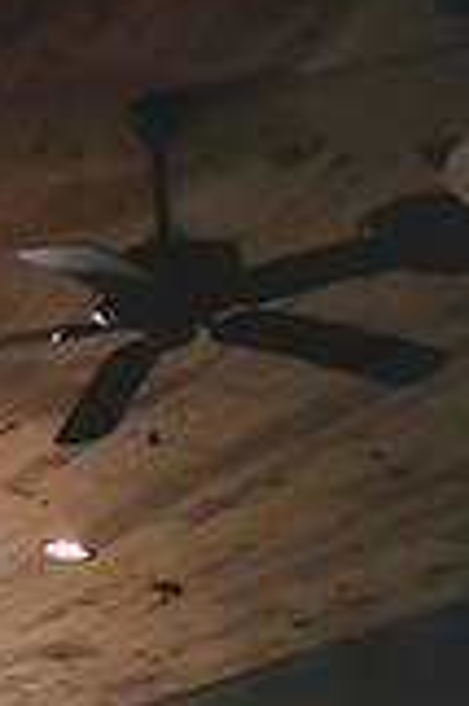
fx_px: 1723
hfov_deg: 11.6
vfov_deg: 21.8
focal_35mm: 88
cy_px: 792
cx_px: -785
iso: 500
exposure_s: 1/160
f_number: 2.8
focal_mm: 24
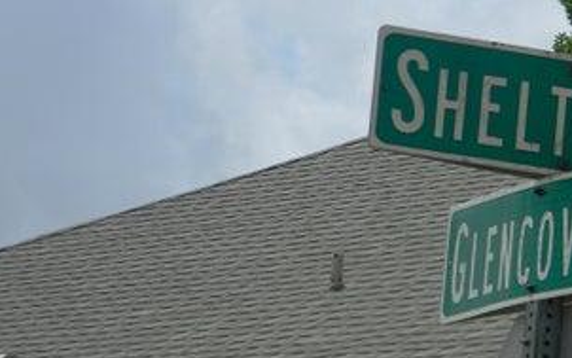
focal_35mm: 332
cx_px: 513
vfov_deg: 4.0
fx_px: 5177
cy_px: 180
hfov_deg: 6.3
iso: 80
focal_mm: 26.8
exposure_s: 1/825
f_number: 5
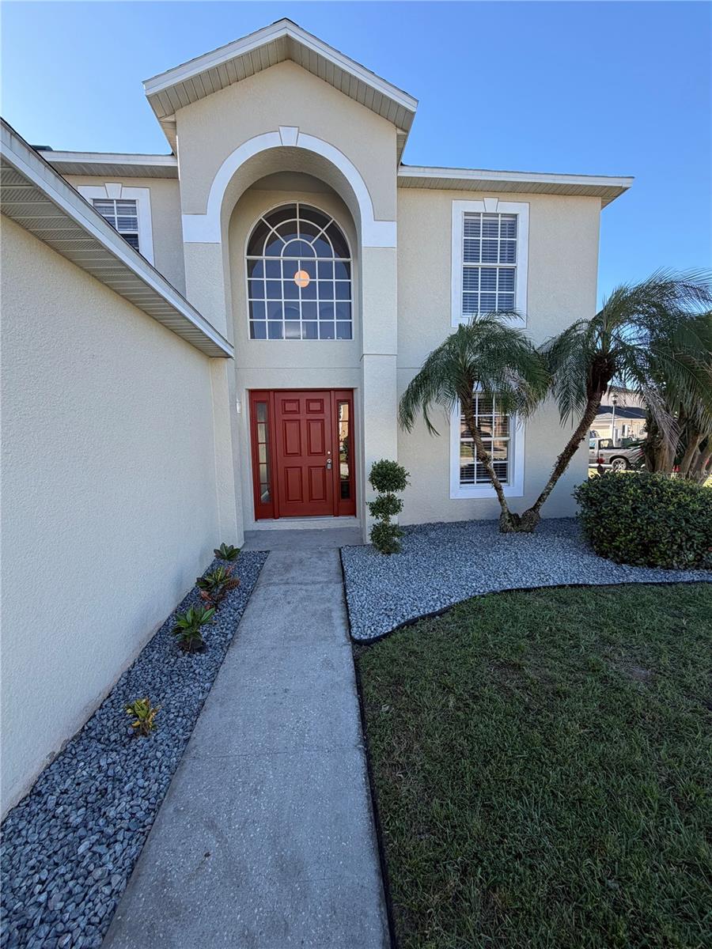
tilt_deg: -5.5
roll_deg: +1.5
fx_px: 384
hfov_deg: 85.7
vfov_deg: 102.1
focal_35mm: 14
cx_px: 356
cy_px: 474
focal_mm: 2.22
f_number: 2.2
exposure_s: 1/482
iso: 64
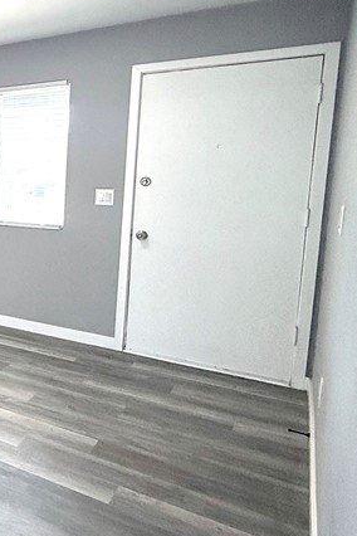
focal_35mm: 35
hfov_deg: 25.6
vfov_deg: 54.2
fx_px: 521
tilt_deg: -5.9
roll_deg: +0.5
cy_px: 223
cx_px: -207
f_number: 2.2
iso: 50
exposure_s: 1/240
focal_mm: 2.22
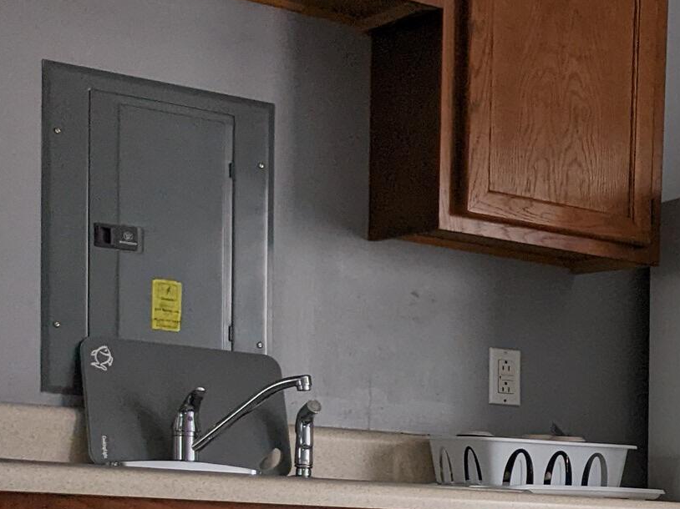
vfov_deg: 16.2
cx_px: 1010
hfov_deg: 19.8
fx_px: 1689
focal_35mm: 86
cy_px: 664
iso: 42
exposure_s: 1/90
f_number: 1.73
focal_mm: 4.38
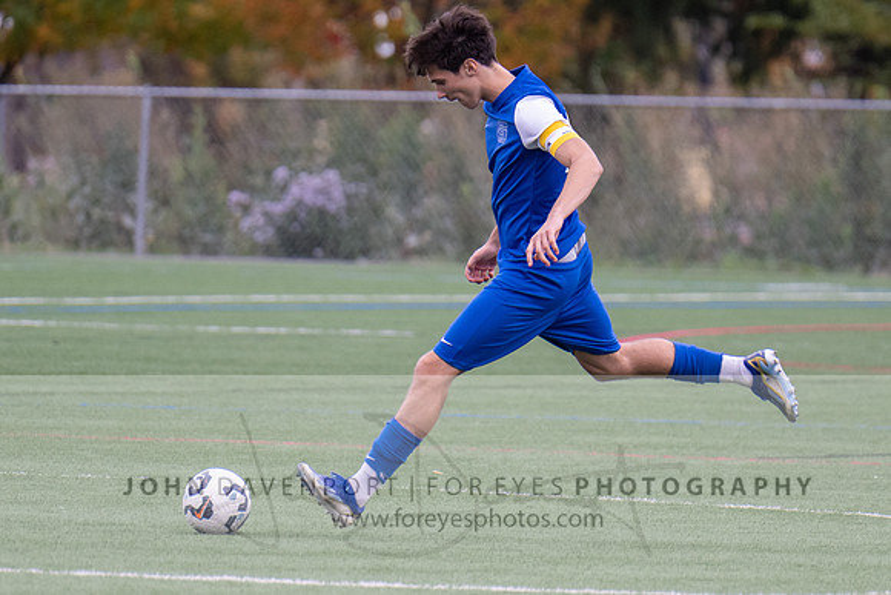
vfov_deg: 1.9
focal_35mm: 719
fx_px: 17807
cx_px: 500
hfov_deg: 2.9
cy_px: 225
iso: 1600
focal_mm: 400
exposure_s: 1/1000
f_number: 5.6
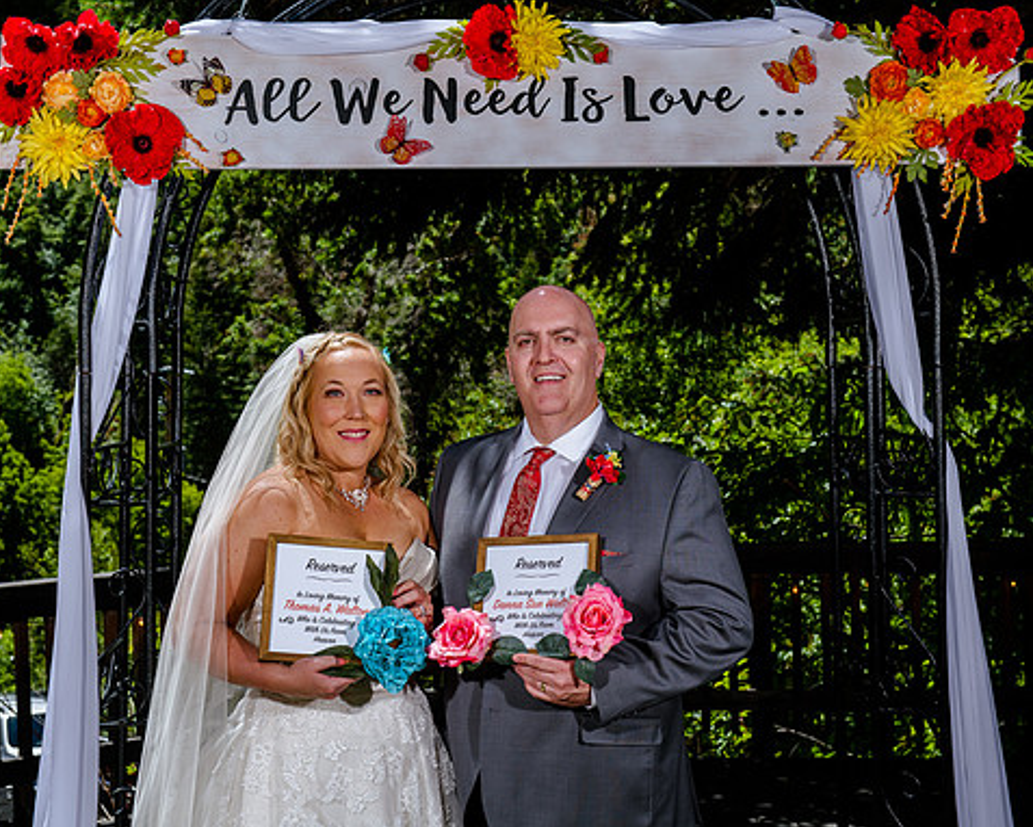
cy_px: 417
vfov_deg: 22.2
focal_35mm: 69
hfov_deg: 27.5
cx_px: 474
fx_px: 2110
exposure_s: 1/400
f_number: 8
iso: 160
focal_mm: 60
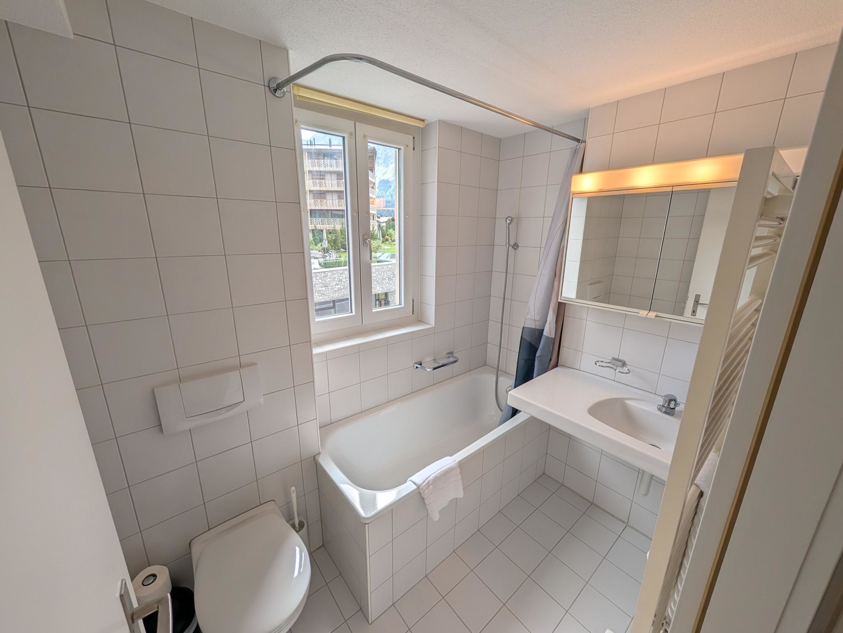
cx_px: 422
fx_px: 292
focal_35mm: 12
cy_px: 316
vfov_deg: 94.5
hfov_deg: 110.5
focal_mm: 2.02
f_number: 1.7
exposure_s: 1/430
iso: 51
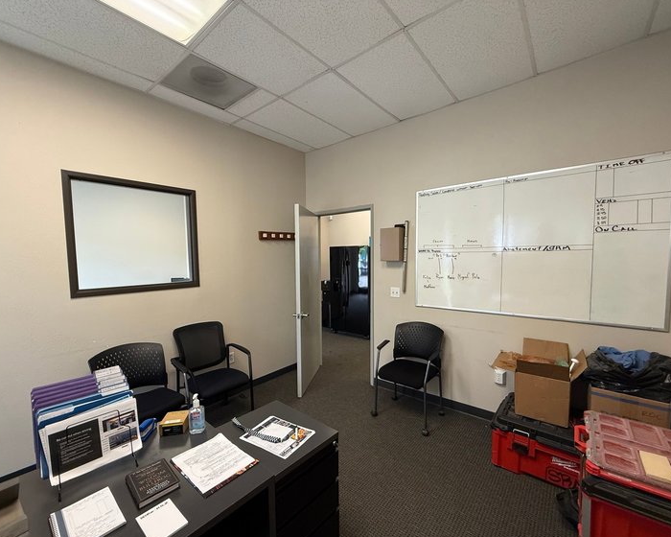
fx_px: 298
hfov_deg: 96.8
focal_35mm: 15
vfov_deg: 84.0
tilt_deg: -2.8
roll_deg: +0.5
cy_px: 274
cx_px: 338
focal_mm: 2.22
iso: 250
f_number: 2.2
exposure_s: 1/120
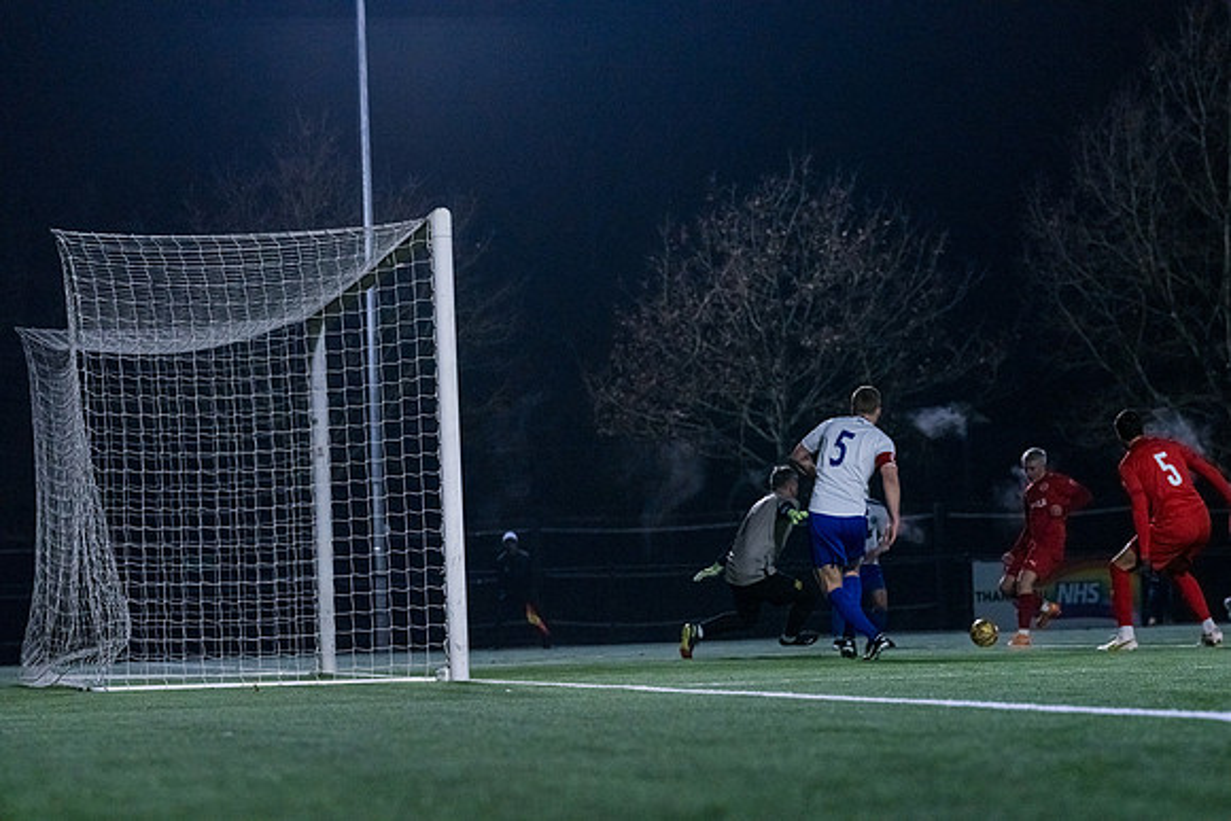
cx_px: 616
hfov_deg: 15.2
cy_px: 410
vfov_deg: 10.2
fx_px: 4617
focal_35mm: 135
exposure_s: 1/800
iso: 5000
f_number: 5
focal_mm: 135
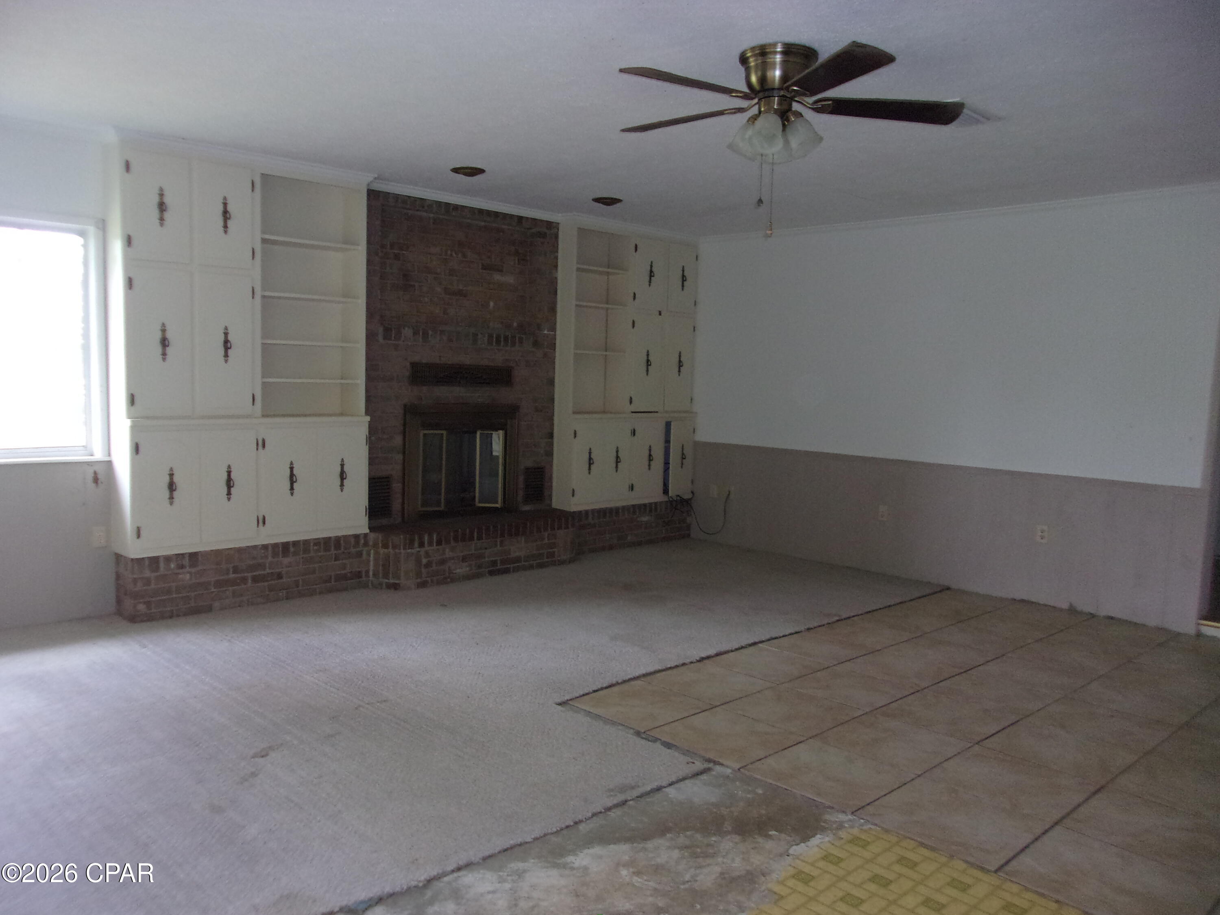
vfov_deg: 51.4
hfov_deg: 65.3
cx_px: 610
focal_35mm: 27
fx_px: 952
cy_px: 458
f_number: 3
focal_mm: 4.9
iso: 250
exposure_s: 1/34
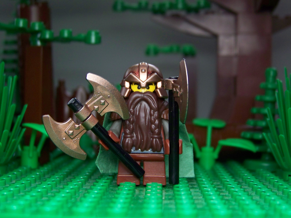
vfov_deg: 18.9
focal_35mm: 78
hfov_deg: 25.0
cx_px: 146
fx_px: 656
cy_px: 109
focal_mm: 13.2
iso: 200
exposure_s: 1/30
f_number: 3.2
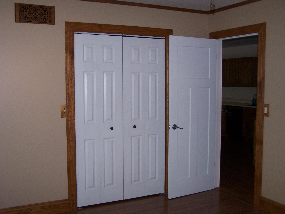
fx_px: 329
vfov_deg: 36.0
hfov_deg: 46.8
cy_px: 107
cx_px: 142
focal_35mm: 40
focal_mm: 6.7
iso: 140
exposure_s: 1/60
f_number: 2.8
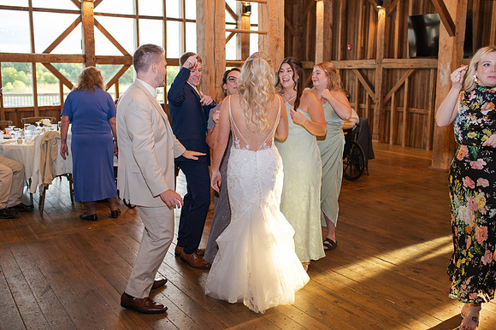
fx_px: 497
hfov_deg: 53.0
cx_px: 256
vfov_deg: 36.7
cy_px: 160
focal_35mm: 36
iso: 500
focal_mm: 35
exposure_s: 1/200
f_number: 3.2
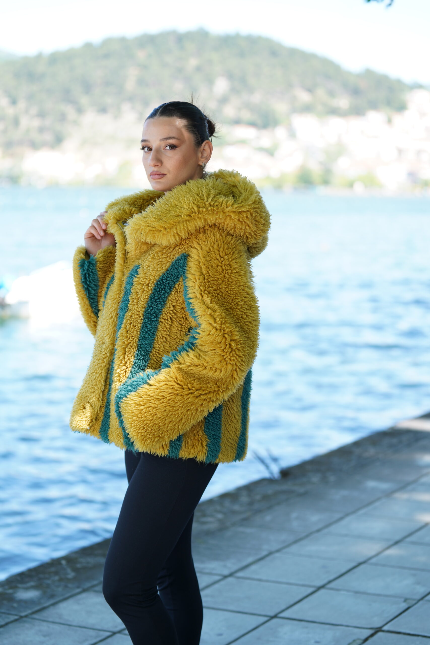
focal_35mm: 70
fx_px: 1254
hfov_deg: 19.5
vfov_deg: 28.8
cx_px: 215
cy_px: 322
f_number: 2.8
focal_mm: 70
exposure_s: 1/250
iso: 125
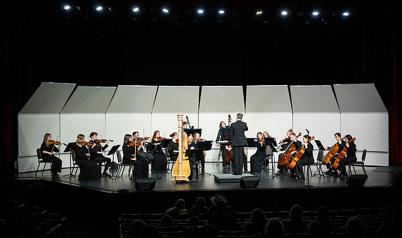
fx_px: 594
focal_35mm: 55
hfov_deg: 37.4
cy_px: 100
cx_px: 211
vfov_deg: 22.6
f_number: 2.8
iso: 1250
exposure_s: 1/500
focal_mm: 50
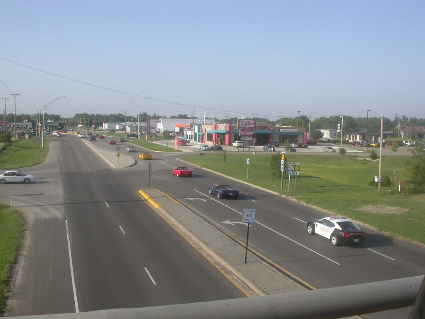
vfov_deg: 37.7
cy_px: 160
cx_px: 212
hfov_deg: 49.0
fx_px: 467
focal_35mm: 38
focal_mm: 7.85
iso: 100
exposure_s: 1/305
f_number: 6.7
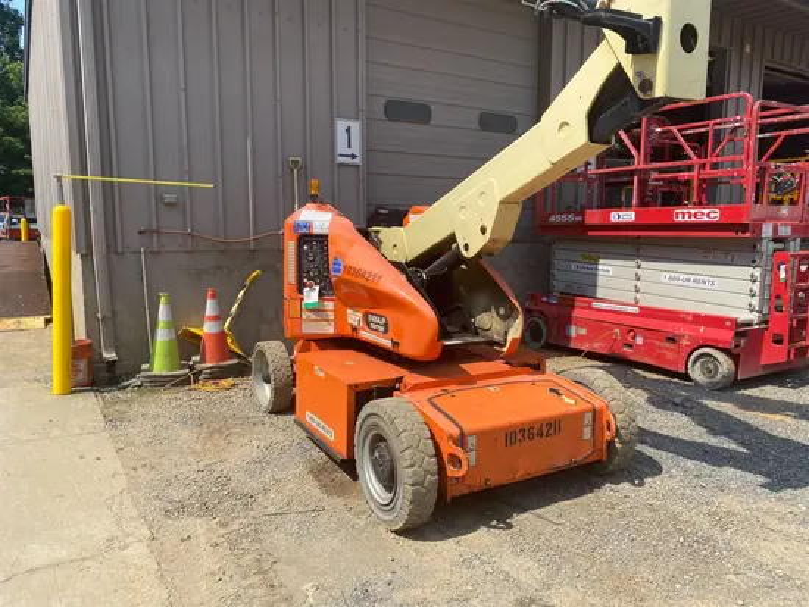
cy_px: 304
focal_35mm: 26
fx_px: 608
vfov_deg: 53.1
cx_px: 404
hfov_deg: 67.3
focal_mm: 4.25
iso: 32
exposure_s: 1/2358
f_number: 1.8
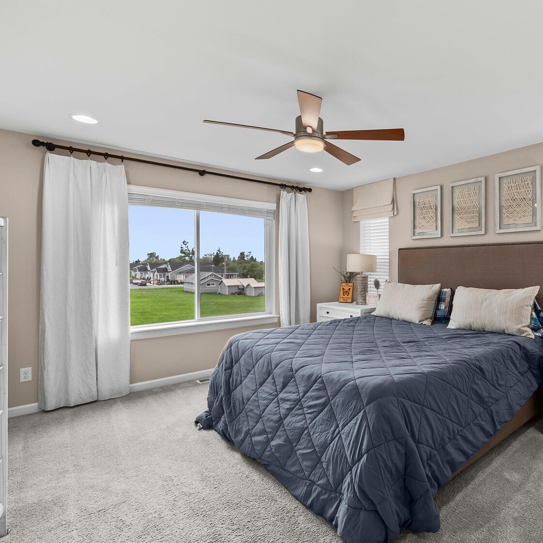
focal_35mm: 18
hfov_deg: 76.5
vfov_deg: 80.7
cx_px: 387
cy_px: 272
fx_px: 319
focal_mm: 14
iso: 1250
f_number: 7.1
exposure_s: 1/25
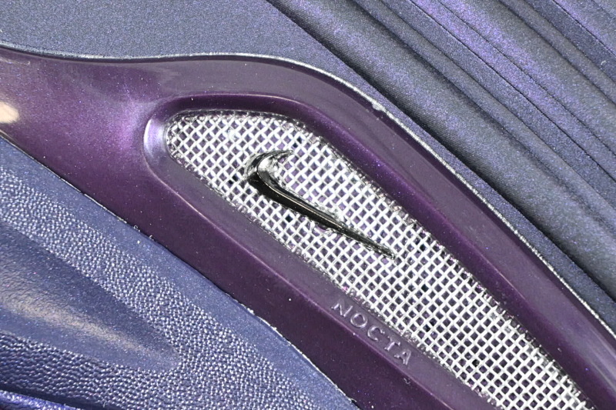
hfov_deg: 27.0
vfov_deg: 18.2
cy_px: 205
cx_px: 308
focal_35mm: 75
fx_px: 1283
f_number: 6.3
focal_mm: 50
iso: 2200
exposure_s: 1/125
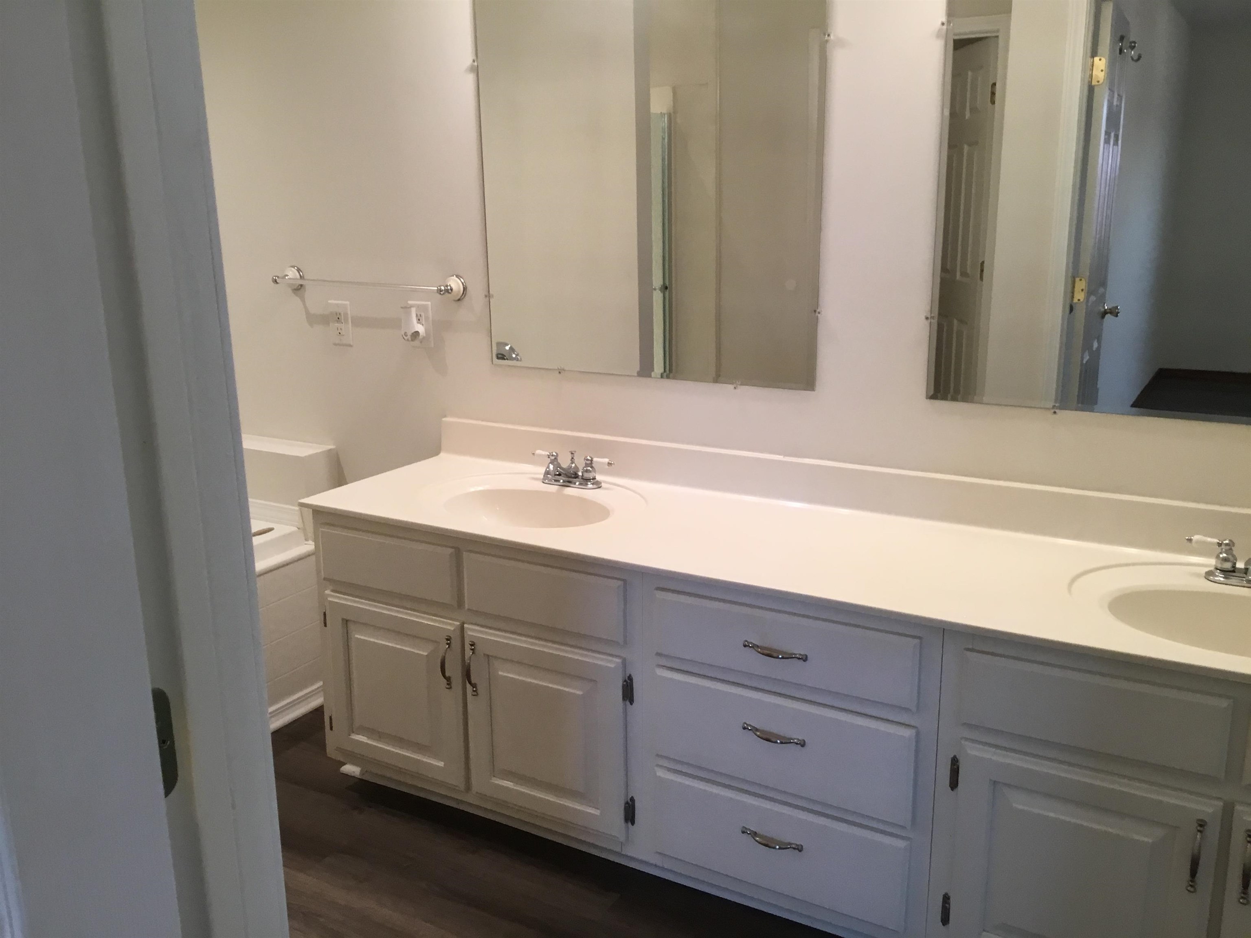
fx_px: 1120
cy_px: 469
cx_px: 626
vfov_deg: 45.4
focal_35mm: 31
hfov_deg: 58.4
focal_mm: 3.3
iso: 50
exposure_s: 1/30
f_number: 2.4
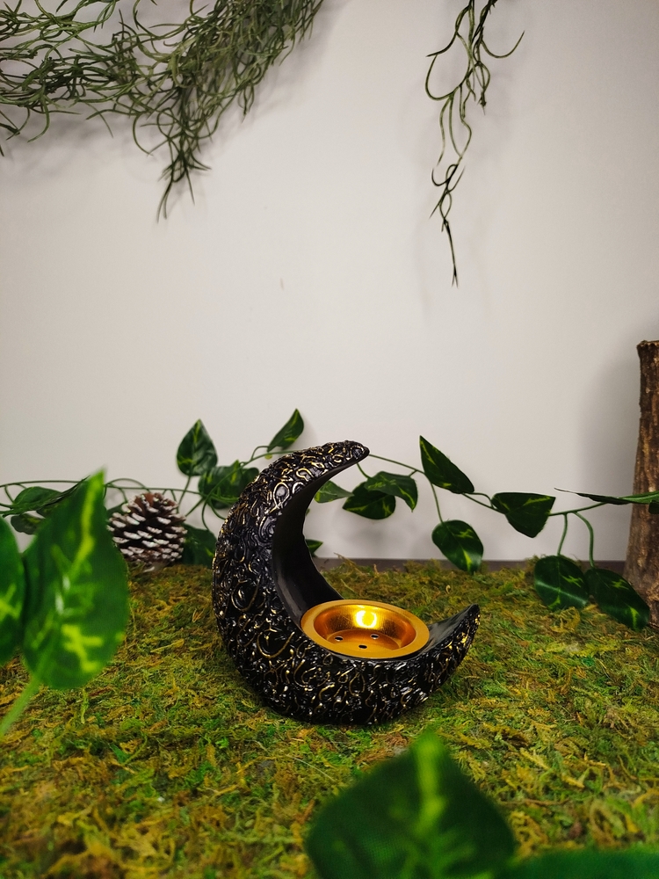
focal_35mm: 24
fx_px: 609
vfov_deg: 71.6
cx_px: 330
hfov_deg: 56.8
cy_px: 440
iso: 200
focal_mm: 5.31
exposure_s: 1/50
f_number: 1.7
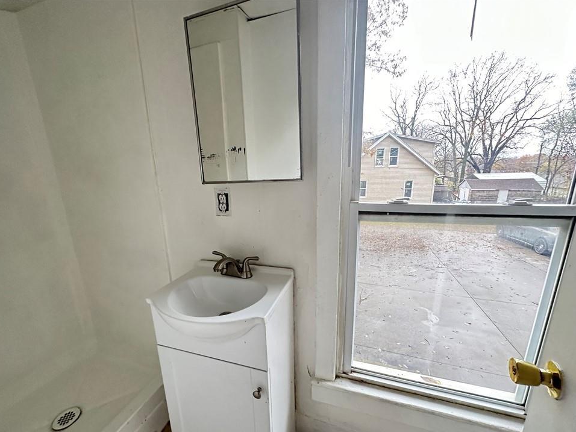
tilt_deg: -17.7
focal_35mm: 15
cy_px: 230
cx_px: 274
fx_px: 250
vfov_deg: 81.7
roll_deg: +2.6
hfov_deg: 98.1
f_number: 2.2
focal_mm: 2.22
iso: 320
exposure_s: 1/97
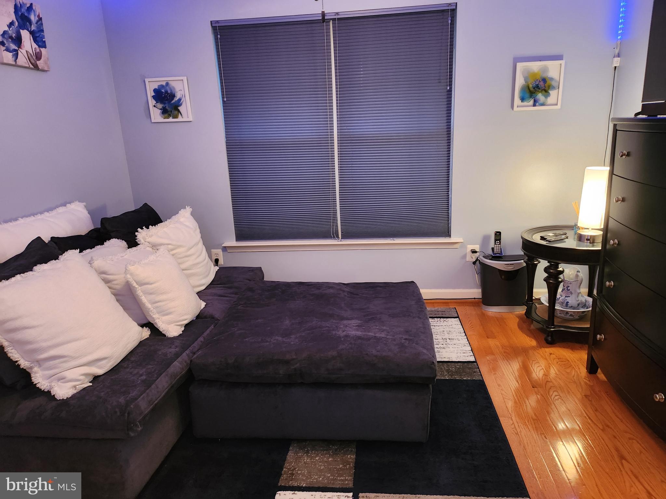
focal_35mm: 24
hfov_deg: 71.6
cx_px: 333
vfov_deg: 56.8
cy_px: 250
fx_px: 462
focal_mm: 5
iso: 640
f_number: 1.8
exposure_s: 1/40
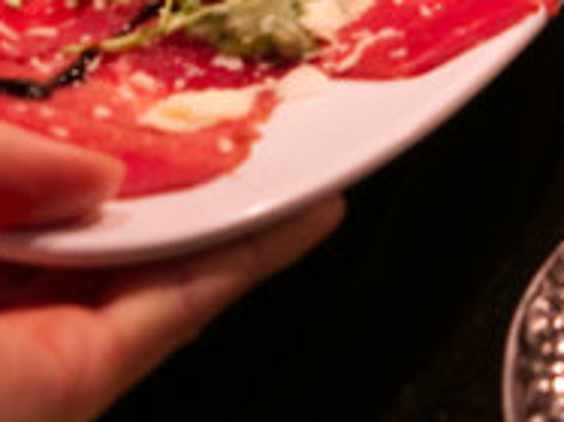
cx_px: 247
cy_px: -351
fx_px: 3257
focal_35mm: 200
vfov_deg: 7.2
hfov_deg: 9.9
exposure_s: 1/160
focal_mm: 38
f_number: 6.3
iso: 2500
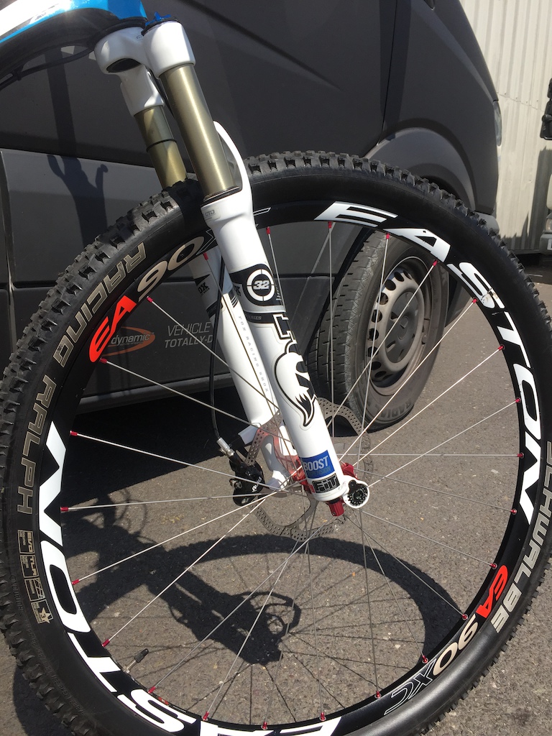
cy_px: 368
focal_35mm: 29
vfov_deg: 61.7
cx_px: 276
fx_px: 617
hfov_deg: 48.2
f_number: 2.2
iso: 32
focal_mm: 4.15
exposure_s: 1/1721
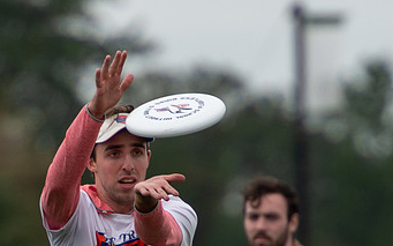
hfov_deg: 1.5
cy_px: 340
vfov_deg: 0.9
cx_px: 166
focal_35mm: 1415
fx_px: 15153
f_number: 5.6
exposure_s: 1/1600
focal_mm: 400
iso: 500
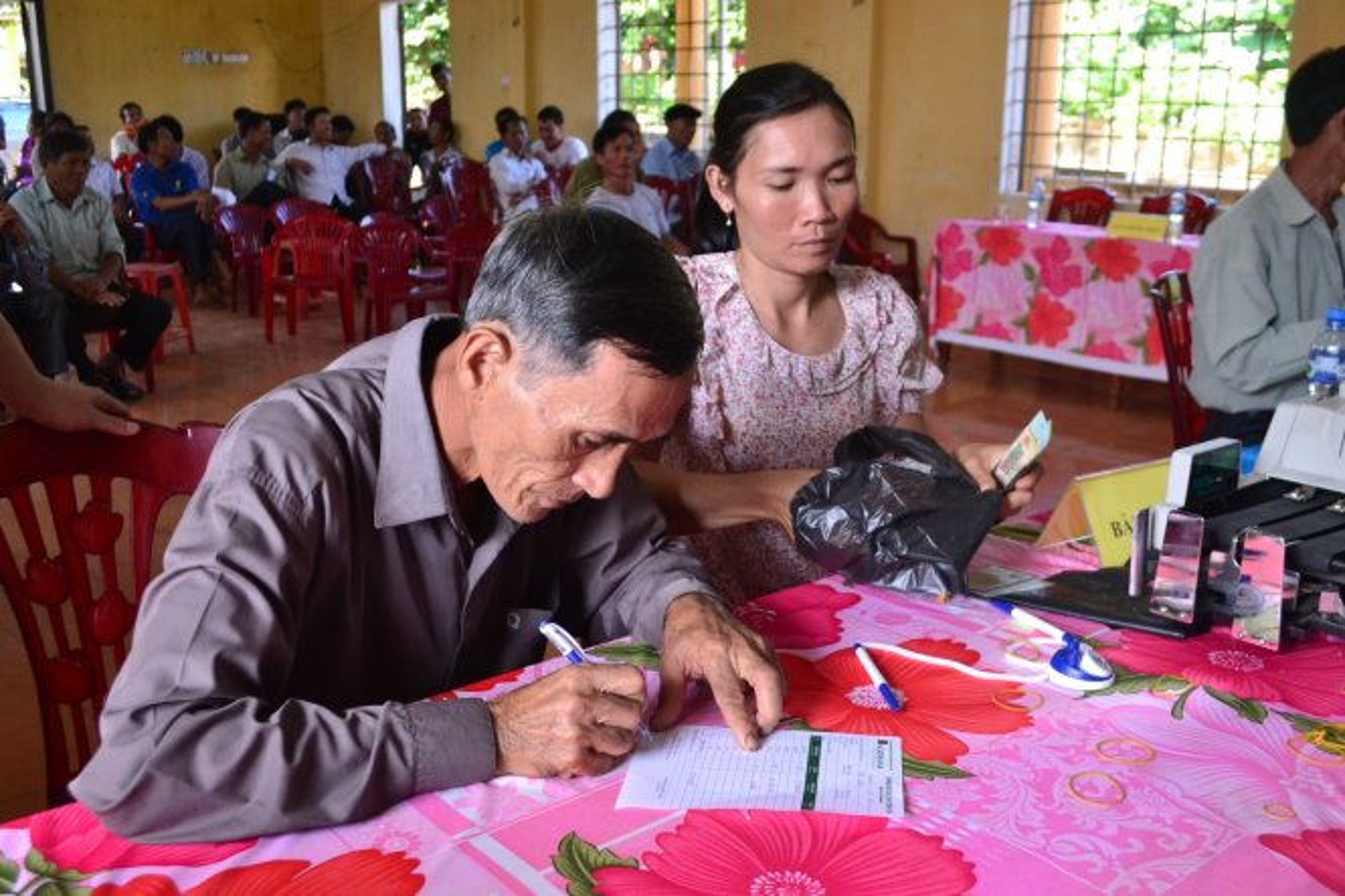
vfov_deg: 36.9
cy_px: 448
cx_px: 672
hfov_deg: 53.1
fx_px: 1345
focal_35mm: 36
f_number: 5.6
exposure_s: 1/250
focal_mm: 24
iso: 1600
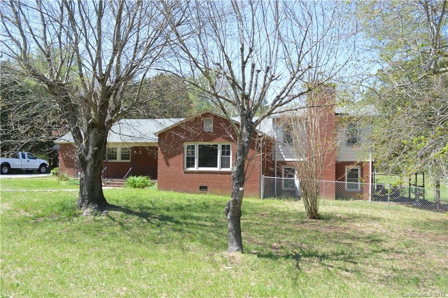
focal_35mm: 30
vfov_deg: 43.5
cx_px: 224
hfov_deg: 62.0
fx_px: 373
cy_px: 149
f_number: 6.3
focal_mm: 20
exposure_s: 1/160
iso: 100
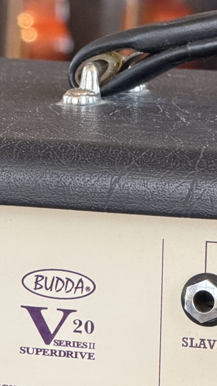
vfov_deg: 7.8
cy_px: 417
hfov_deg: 4.4
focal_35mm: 276
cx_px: -18
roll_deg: -1.1
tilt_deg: -12.7
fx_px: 2826
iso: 500
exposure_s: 1/91
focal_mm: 16.89
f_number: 2.8
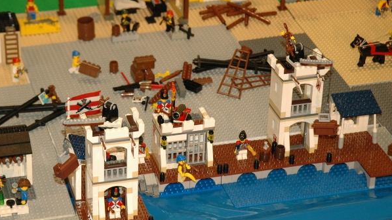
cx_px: 150
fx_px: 1309
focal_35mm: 126
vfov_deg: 9.6
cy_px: 99
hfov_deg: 17.0
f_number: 4.5
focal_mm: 60
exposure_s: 1/60
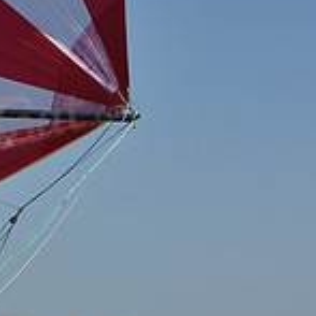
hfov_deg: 7.2
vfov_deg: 7.4
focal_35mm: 235
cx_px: -271
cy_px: 278
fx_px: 2427
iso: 250
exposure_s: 1/1250
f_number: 10
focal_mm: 70
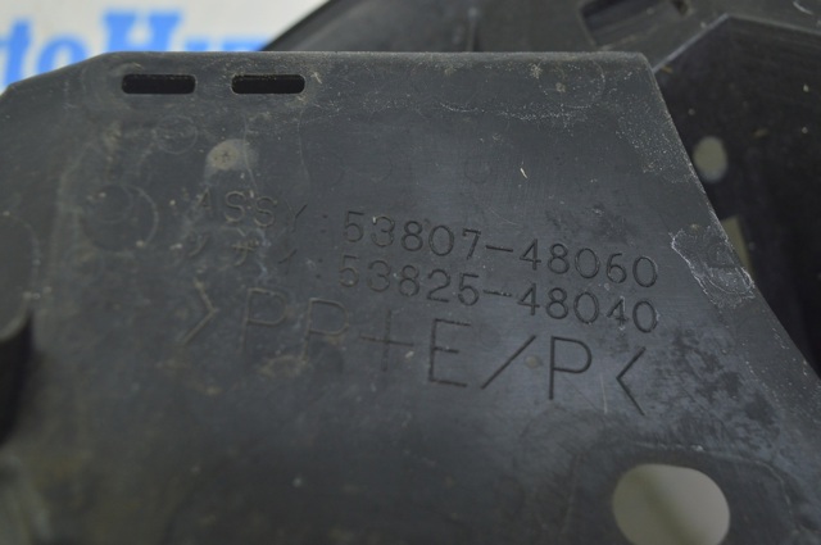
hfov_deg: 36.9
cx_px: 410
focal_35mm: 54
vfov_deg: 25.0
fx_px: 1230
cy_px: 272
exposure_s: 1/20
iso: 400
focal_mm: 36
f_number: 5.6
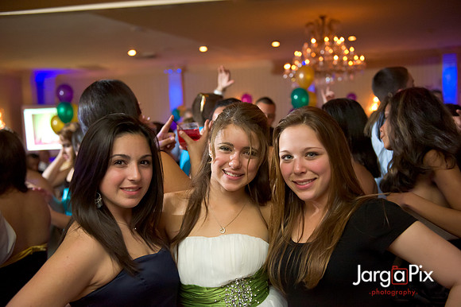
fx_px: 512
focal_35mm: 40
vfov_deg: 33.4
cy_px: 154
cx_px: 230
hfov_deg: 48.5
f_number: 3.2
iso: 3200
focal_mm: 40
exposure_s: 1/125
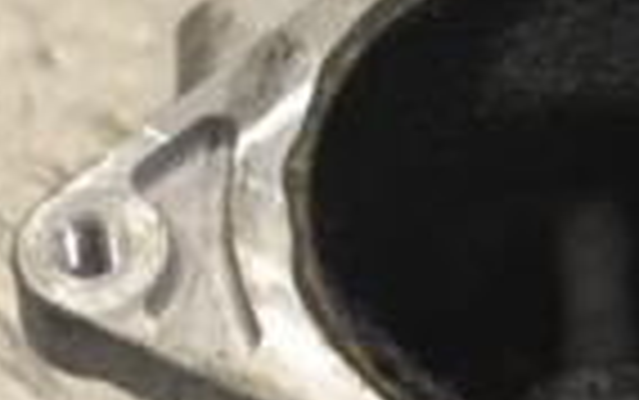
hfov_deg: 7.3
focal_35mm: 284
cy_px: 598
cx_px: 882
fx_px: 4950
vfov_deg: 4.6
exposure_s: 1/320
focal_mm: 44
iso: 3200
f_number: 9
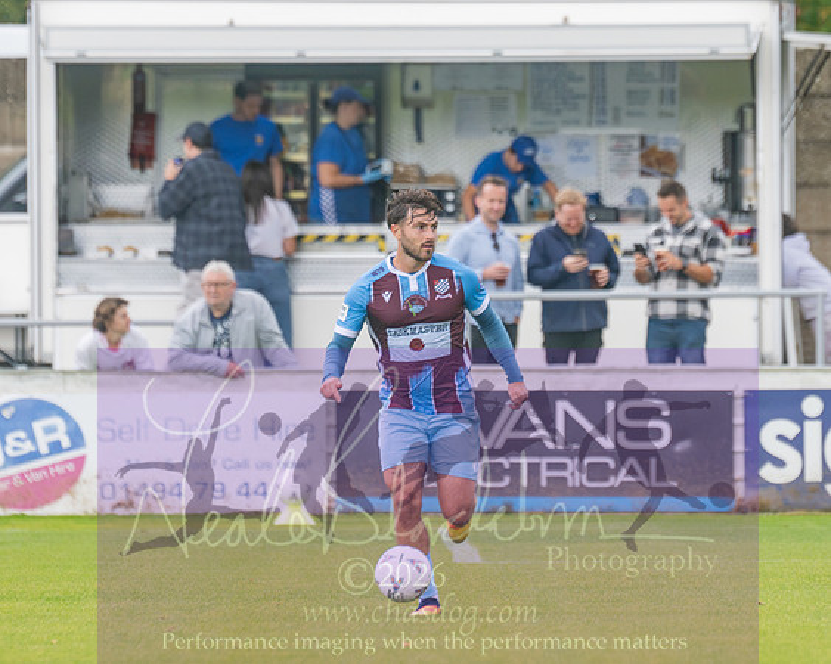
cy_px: 278
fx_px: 17967
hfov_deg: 2.6
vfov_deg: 2.1
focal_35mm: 731
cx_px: 390
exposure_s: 1/1250
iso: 500
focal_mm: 270
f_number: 2.8
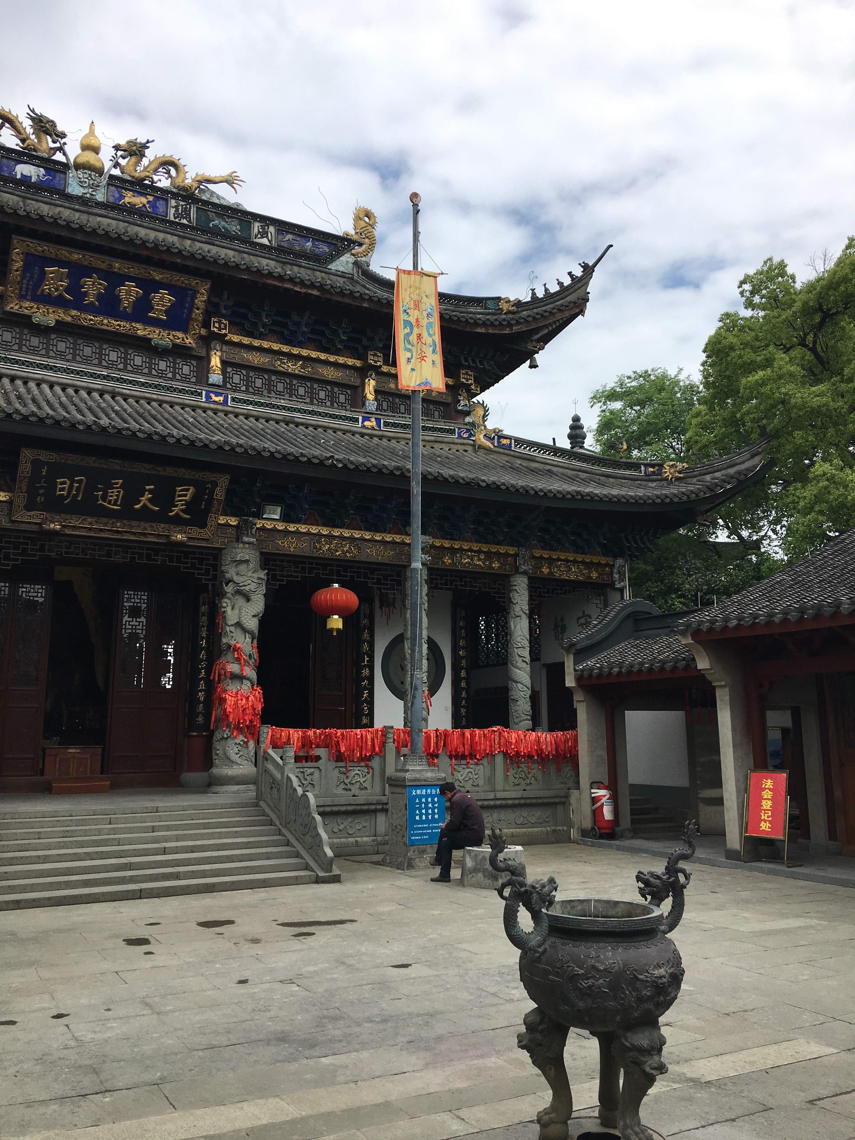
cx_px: 428
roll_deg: +0.1
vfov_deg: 61.7
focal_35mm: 29
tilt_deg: +10.9
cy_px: 570
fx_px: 955
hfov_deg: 48.2
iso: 25
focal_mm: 4.15
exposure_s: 1/1832
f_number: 2.2
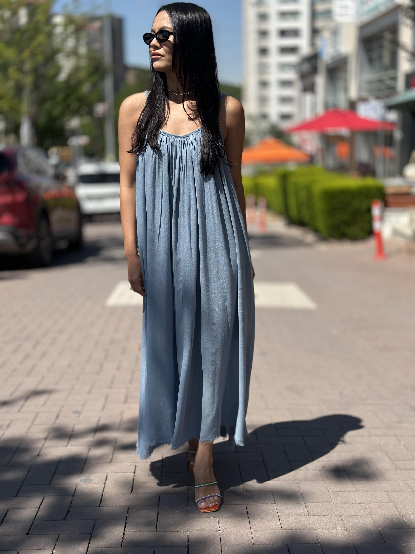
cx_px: 208
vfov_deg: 39.7
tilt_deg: -11.9
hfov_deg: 30.3
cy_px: 277
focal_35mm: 48
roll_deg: +0.8
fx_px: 767
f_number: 1.78
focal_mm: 6.86
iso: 80
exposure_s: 1/7634
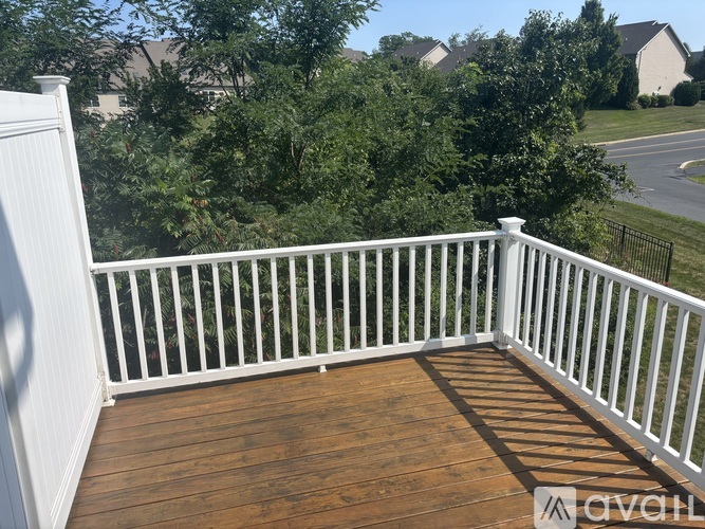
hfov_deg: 67.3
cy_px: 264
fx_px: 529
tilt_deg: -17.4
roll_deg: +0.5
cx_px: 352
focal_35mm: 26
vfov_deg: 53.0
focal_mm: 5.96
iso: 50
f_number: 1.6
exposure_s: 1/3311
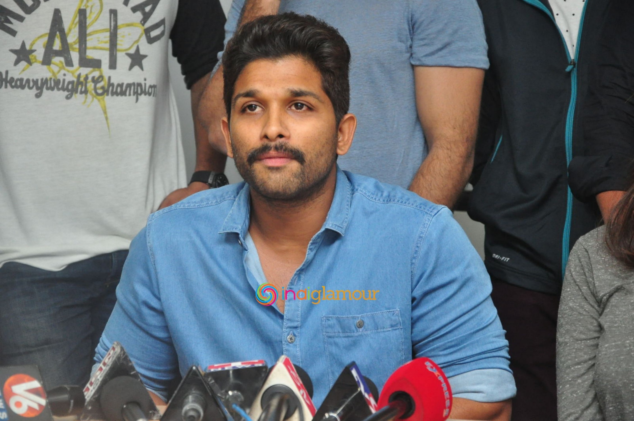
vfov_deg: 11.4
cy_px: 210
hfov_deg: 17.1
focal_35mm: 120
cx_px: 317
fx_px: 2111
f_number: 5.6
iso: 1600
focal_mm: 80
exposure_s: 1/125
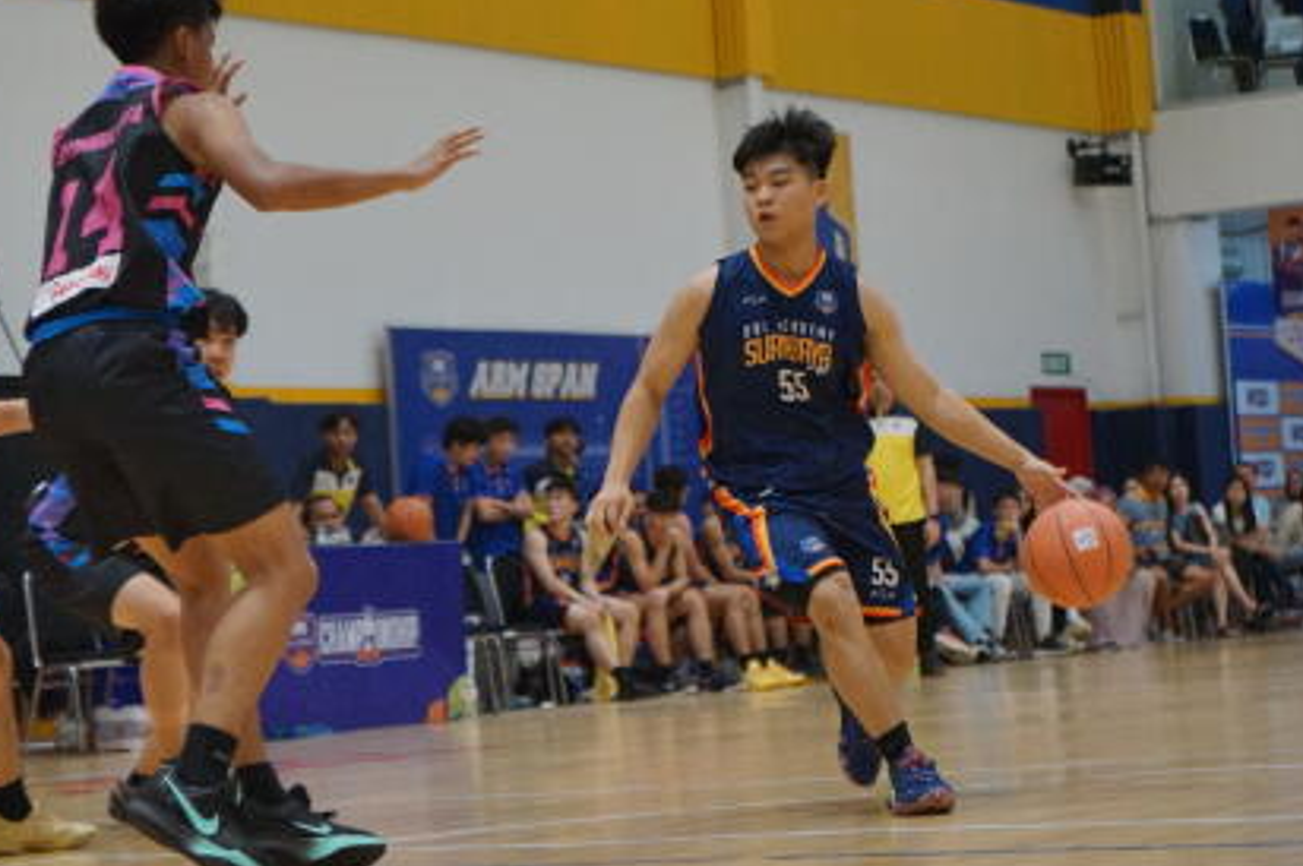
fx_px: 3689
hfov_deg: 20.0
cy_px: 387
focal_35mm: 102
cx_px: 699
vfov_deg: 13.4
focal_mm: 70
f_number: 5.6
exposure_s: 1/500
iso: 3200
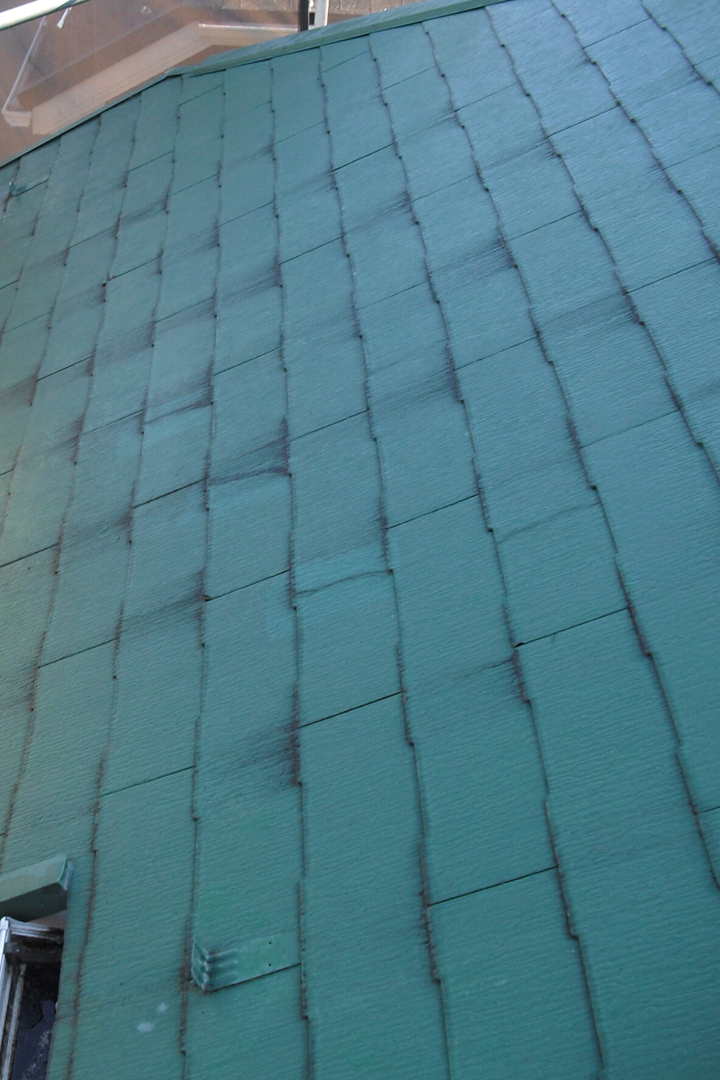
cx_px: 54
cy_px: 573
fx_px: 1620
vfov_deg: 36.9
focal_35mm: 54
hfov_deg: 24.3
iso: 100
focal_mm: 6.3
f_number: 3.1
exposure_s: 1/160
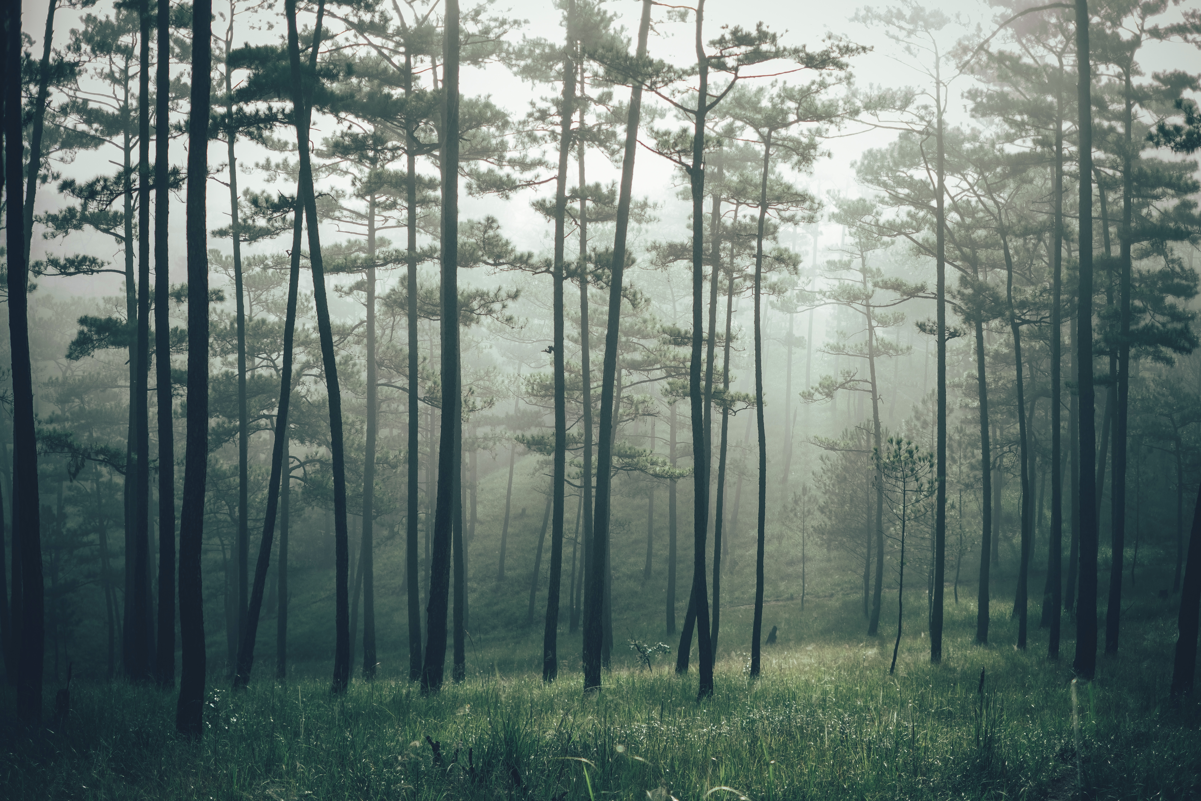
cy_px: 400
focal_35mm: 53
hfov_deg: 37.5
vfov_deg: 25.5
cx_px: 600
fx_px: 1768
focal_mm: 35
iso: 80
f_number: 1.8
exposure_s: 1/1000
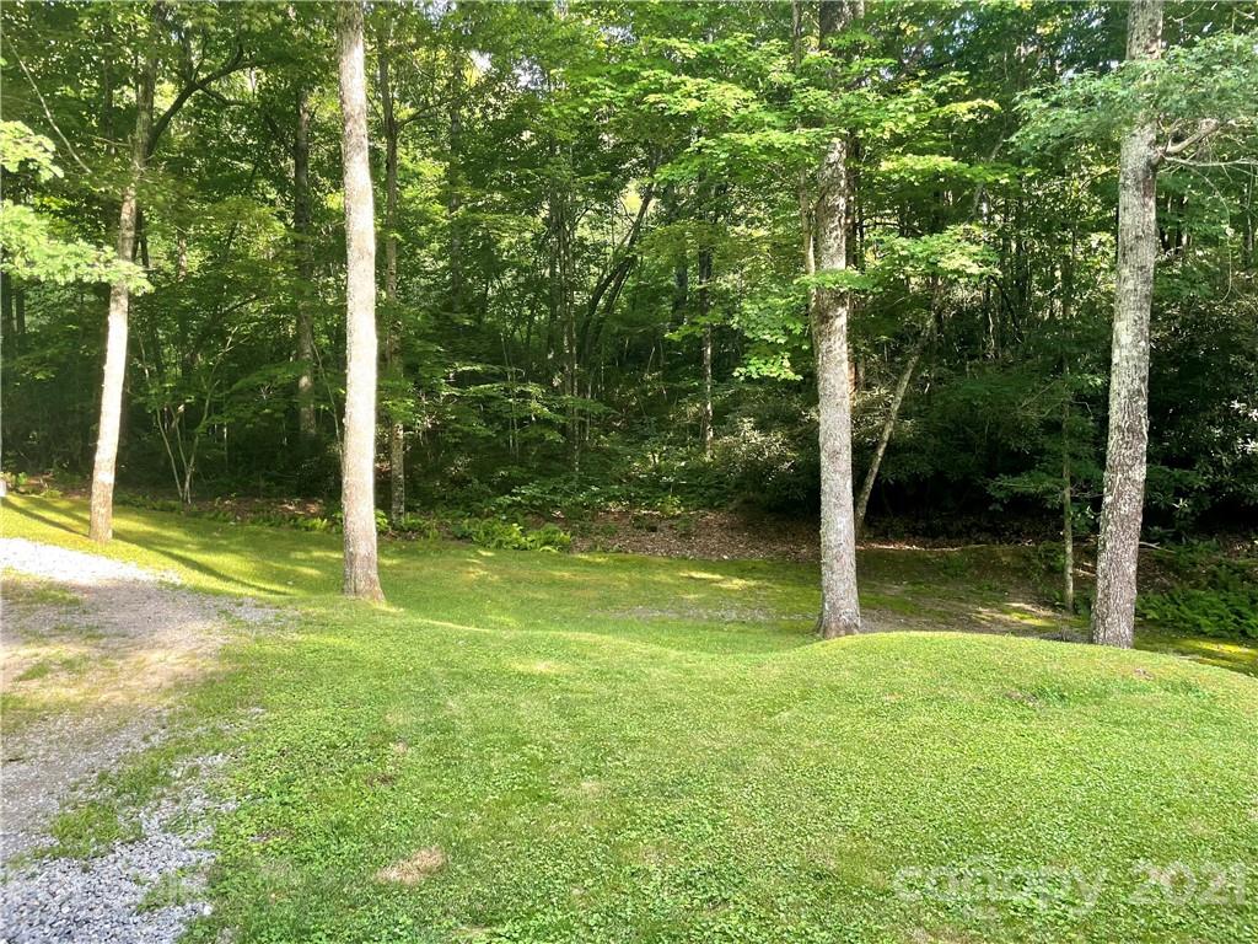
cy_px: 472
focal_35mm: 26
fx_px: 945
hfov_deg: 67.3
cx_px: 629
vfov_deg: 53.1
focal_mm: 4.2
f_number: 1.6
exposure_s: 1/121
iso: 40
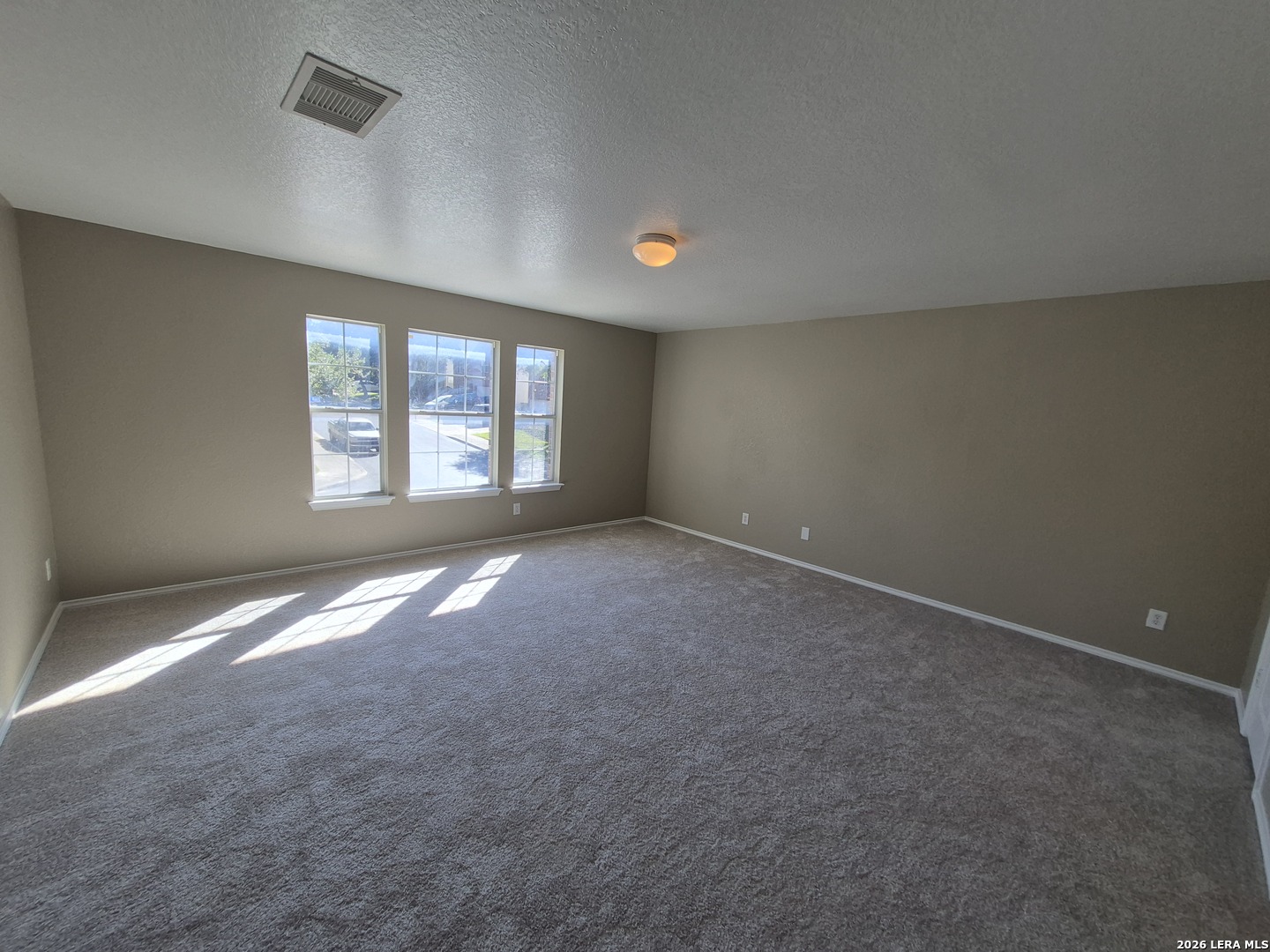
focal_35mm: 13
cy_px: 476
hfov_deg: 106.2
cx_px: 635
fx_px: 477
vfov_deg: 89.9
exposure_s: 1/159
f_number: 2.2
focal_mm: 1.74
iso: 40
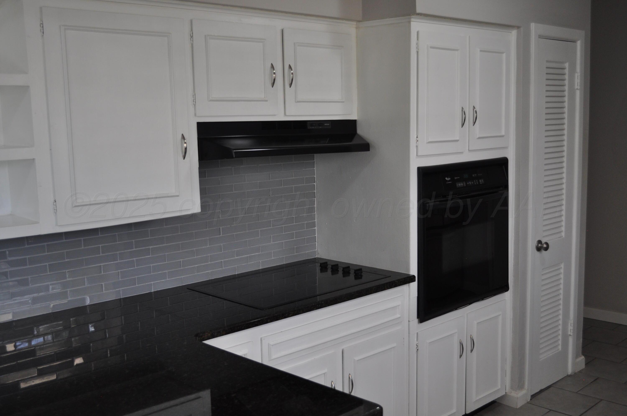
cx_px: 314
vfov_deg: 34.1
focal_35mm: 39
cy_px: 208
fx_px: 678
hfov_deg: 49.6
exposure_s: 1/60
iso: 500
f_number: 4.2
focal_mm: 26
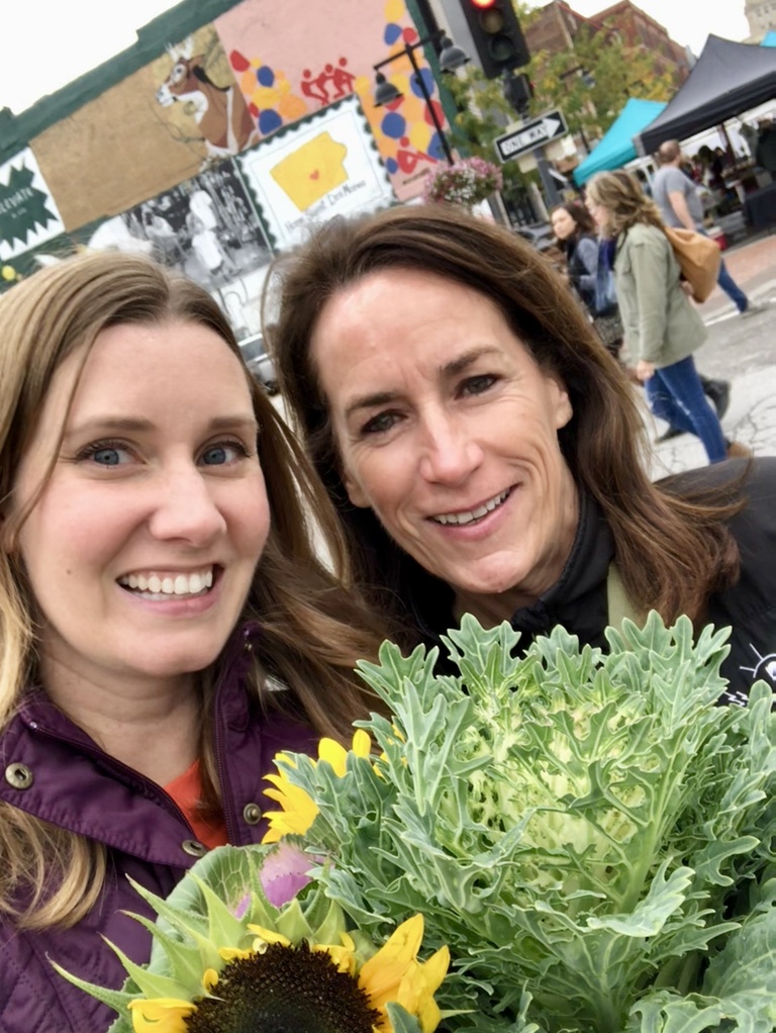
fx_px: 955
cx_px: 388
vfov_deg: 56.8
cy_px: 516
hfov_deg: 44.2
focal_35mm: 32
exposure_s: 1/120
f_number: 2.2
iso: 32
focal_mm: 2.87
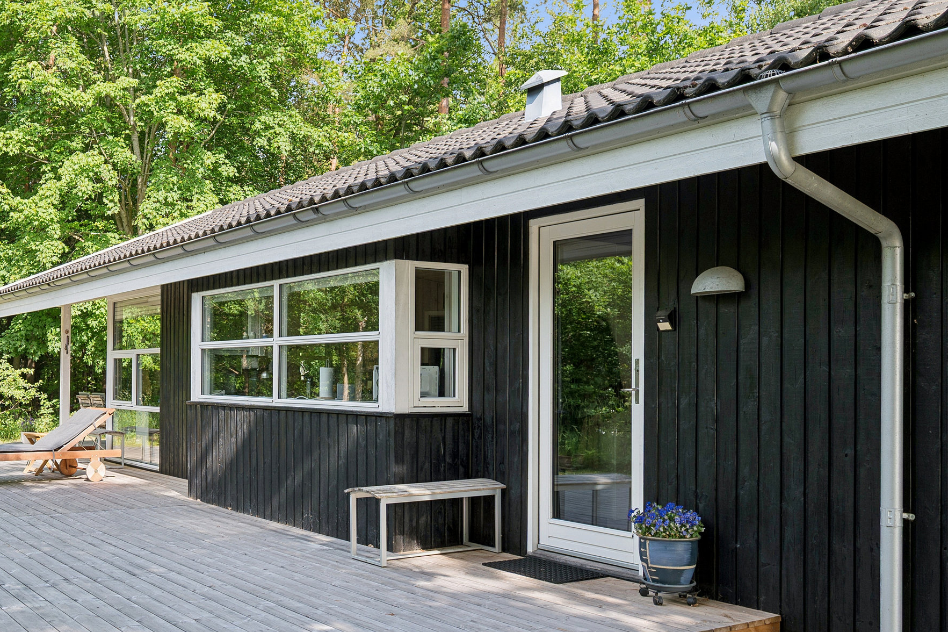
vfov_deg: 37.6
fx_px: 917
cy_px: 415
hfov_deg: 51.9
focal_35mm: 35
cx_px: 220
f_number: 6.3
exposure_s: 1/125
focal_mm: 20.5
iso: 140
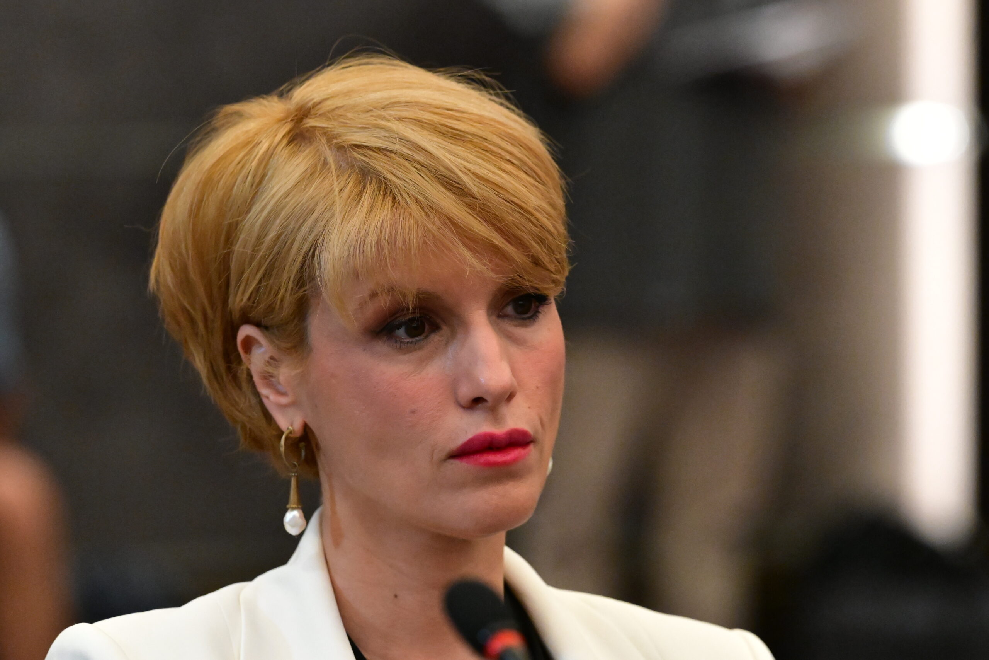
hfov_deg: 6.9
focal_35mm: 300
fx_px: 8242
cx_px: 494
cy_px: 330
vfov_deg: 4.6
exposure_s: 1/400
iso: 8000
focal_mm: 200
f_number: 4.5
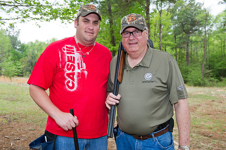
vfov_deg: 35.0
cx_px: 113
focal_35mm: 38
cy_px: 75
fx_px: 238
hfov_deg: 50.7
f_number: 6.3
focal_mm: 38
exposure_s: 1/200
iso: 400
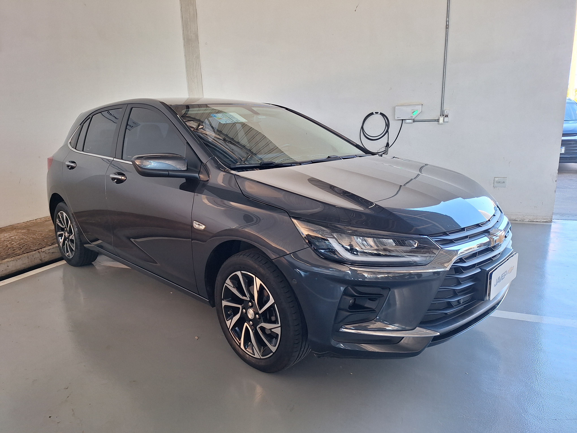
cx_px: 288
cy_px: 216
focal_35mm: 23
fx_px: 383
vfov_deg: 58.9
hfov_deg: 73.9
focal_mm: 5.54
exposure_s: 1/120
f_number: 1.8
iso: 50
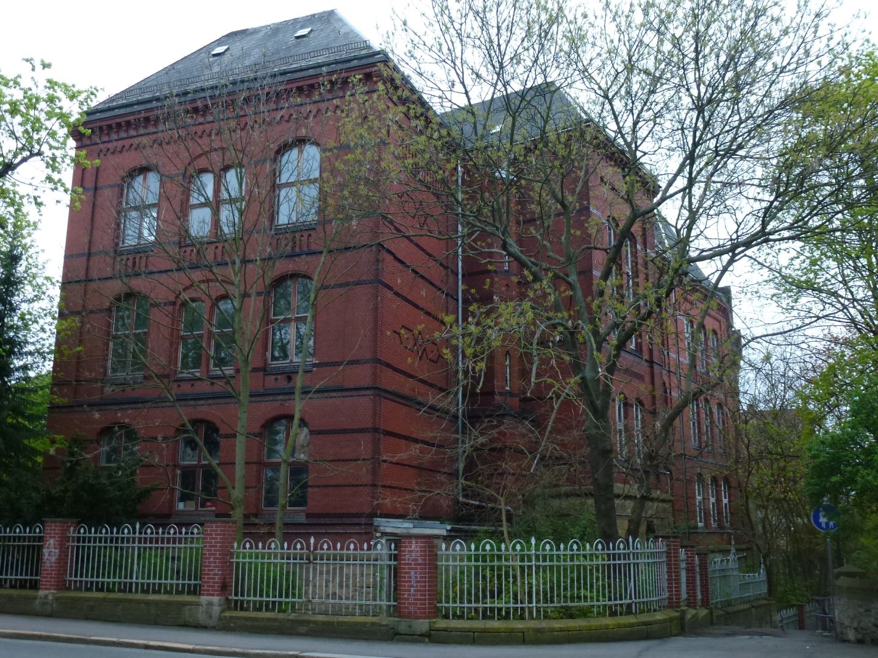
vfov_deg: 39.7
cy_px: 329
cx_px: 439
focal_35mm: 36
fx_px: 913
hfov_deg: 51.4
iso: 200
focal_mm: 6.4
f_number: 3.7
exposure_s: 1/20
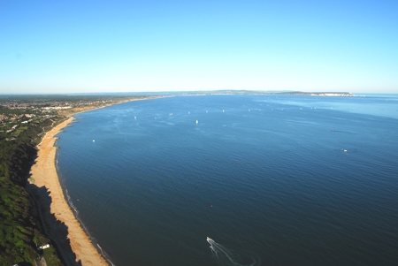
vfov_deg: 48.0
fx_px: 299
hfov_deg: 67.3
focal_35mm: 27
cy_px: 133
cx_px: 199
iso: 160
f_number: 9
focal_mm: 18
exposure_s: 1/500
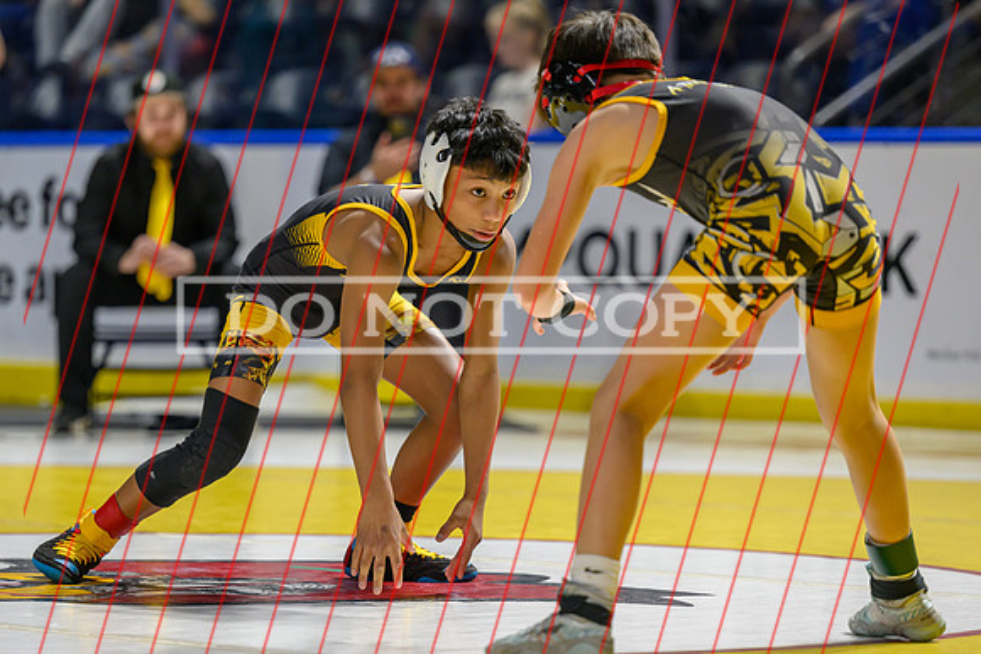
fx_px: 4723
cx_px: 429
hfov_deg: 11.9
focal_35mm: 173
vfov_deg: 7.9
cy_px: 383
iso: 2200
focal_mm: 140
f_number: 2.8
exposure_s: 1/800
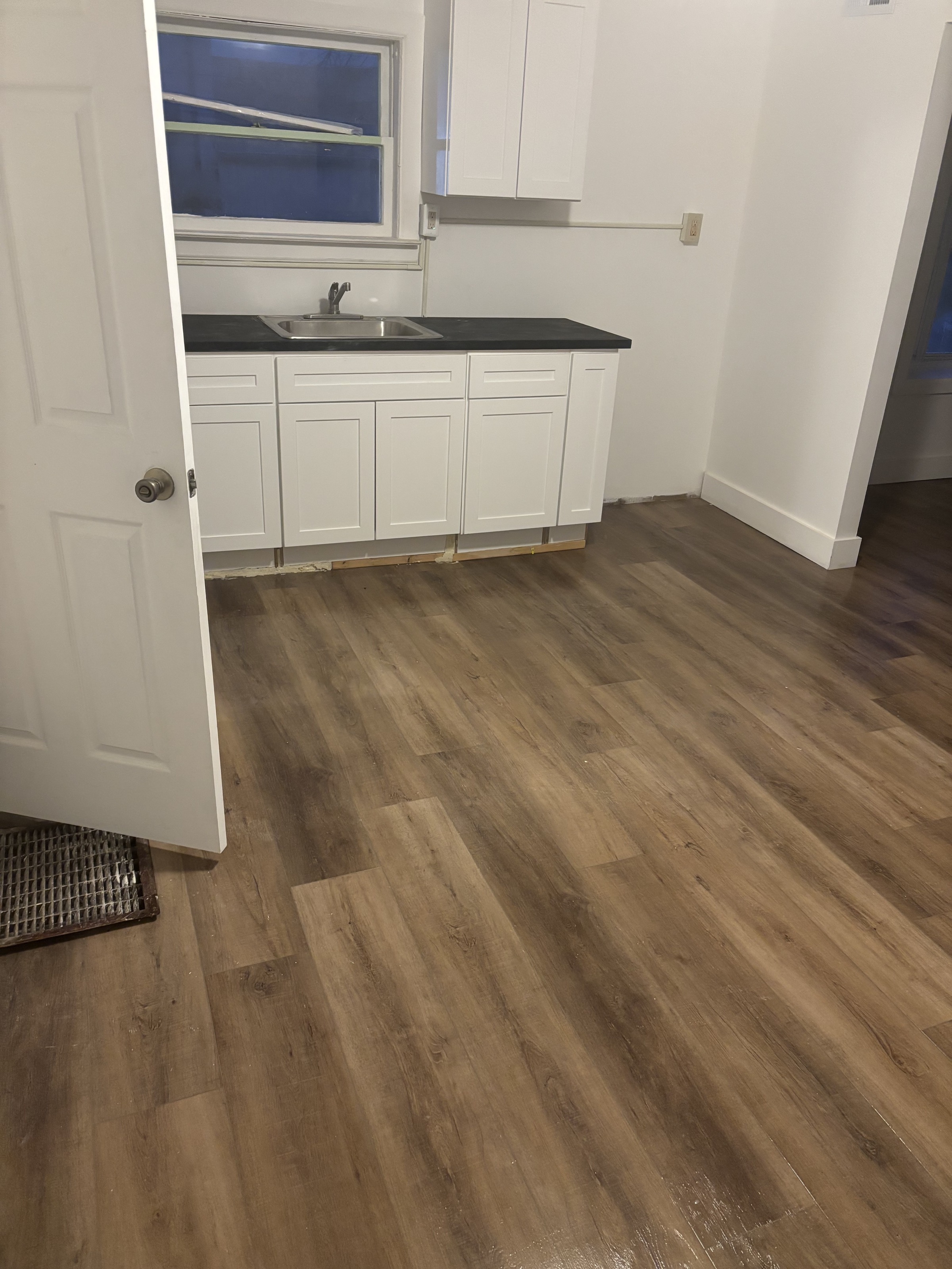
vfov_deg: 67.3
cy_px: 634
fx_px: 953
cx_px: 476
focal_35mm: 26
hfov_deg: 53.1
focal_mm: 5.96
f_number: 1.6
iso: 400
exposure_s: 1/40
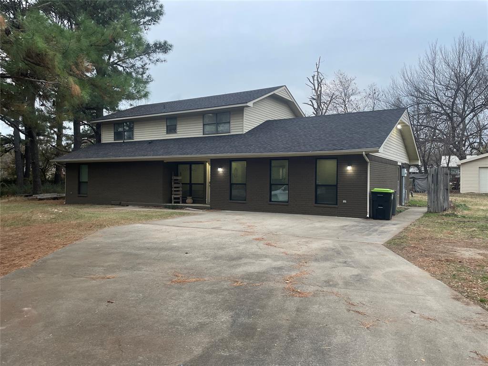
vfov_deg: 53.1
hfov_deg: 67.3
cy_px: 183
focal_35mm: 26
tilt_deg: +1.2
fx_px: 367
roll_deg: -0.6
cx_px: 244
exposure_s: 1/121
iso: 64
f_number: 1.6
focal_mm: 4.2
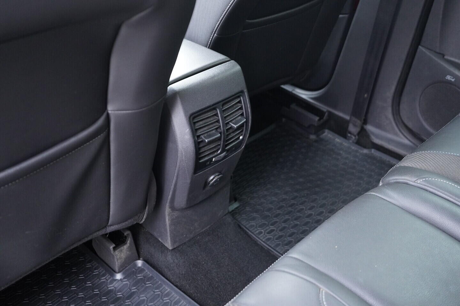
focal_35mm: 36
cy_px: 153
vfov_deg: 36.9
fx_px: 460
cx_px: 230
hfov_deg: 53.1
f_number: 2.8
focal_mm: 24
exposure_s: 1/40
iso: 2500
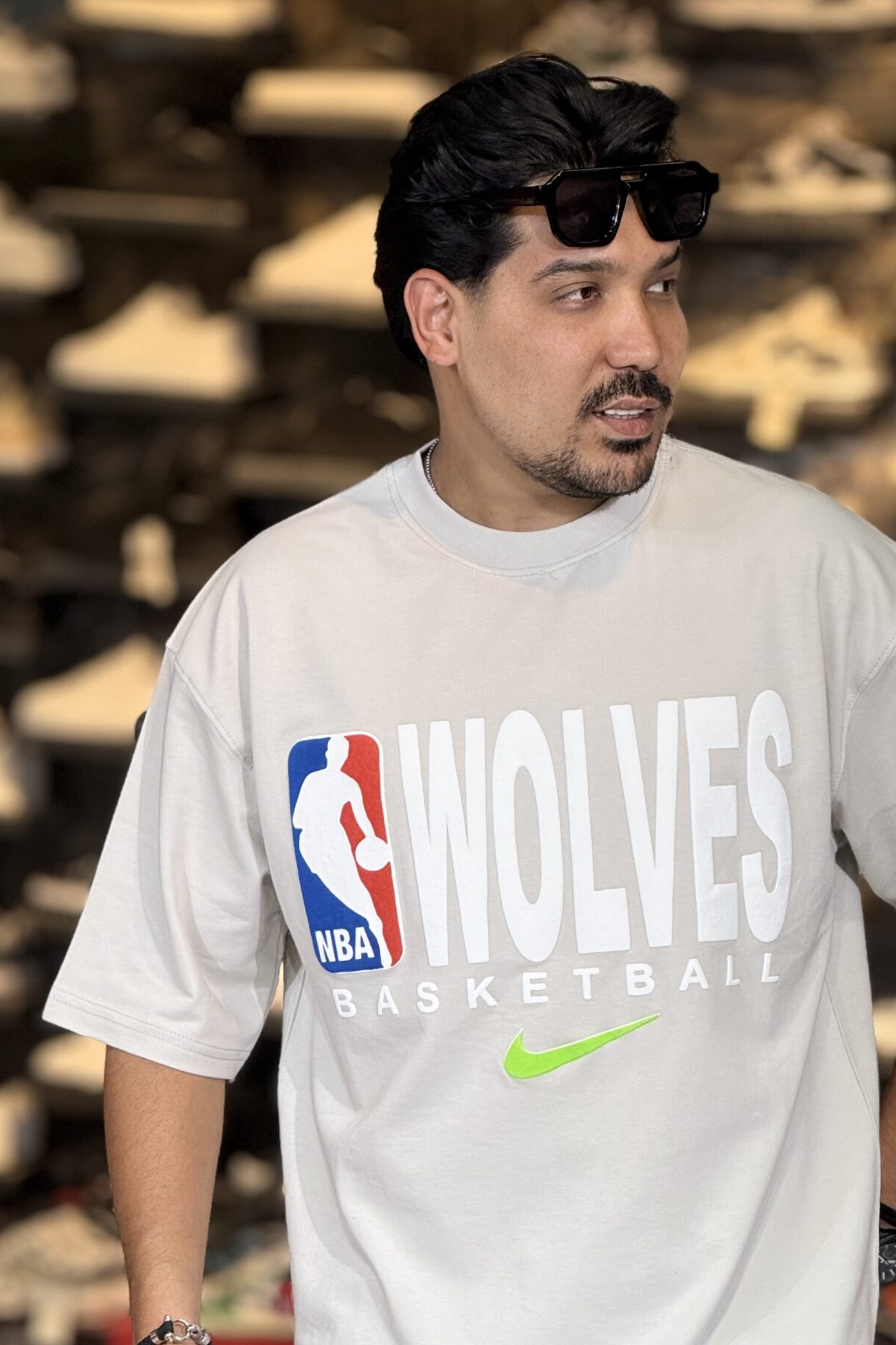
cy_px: 864
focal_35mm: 176
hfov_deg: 7.8
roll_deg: -3.0
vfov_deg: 11.7
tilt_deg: -5.4
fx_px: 6570
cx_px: 554
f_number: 2.8
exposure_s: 1/100
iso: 100
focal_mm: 15.66
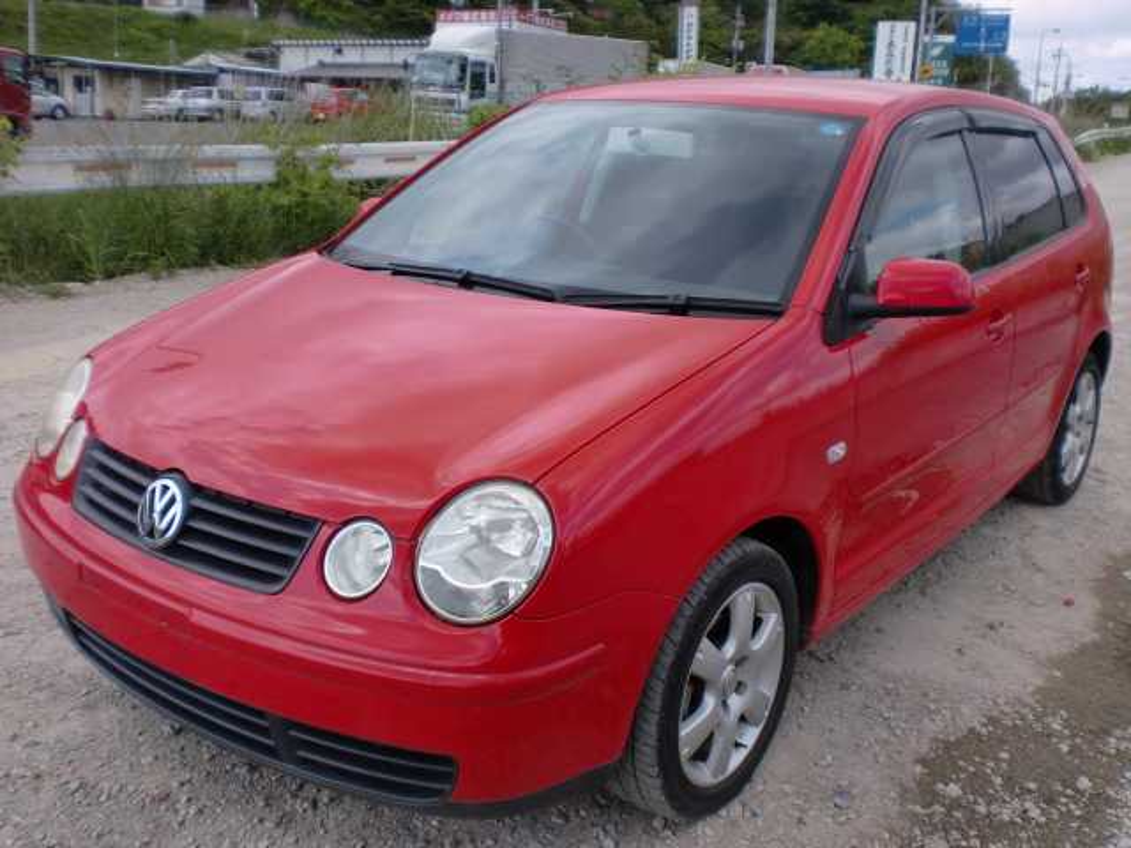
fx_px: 1144
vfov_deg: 40.7
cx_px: 566
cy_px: 424
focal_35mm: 35
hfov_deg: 52.6
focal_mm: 6.3
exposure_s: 1/640
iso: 64
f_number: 3.1
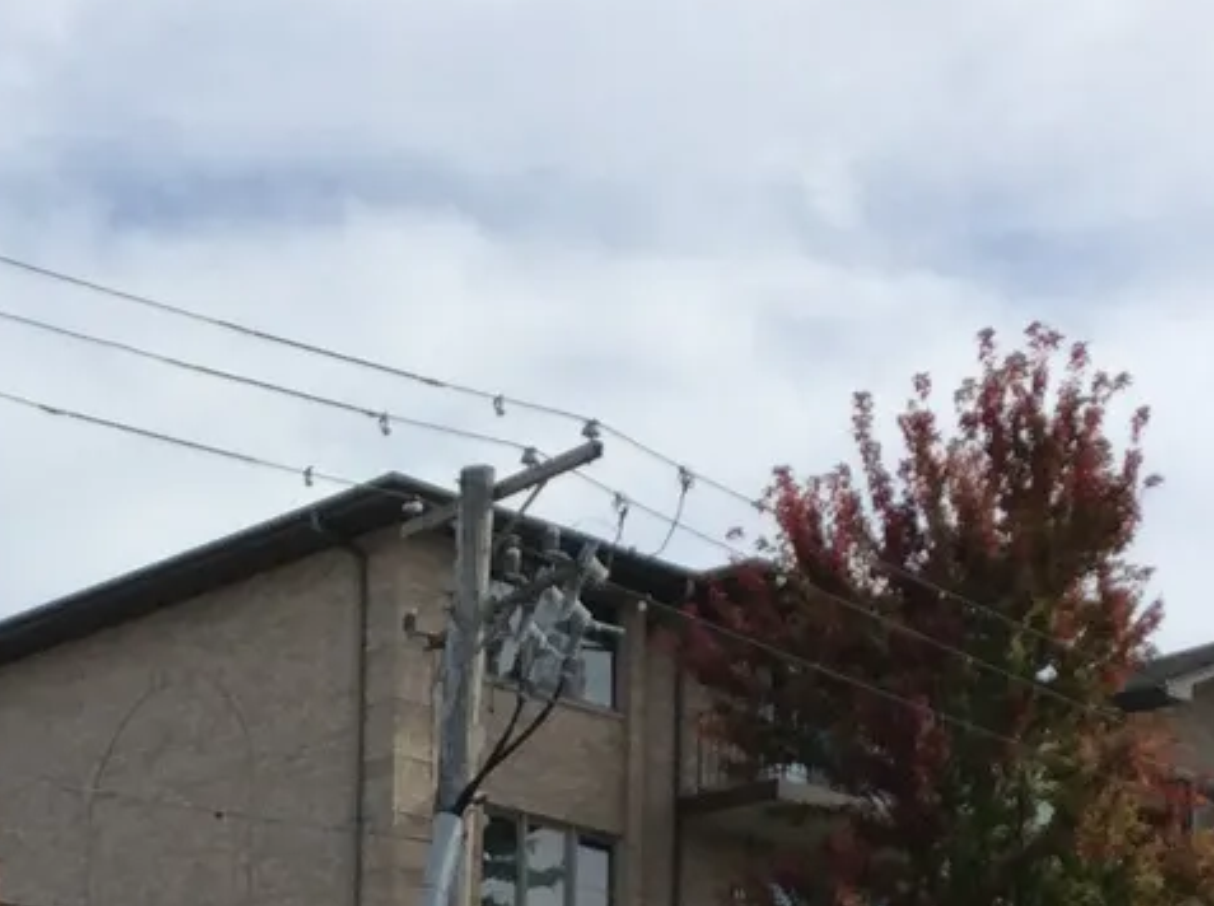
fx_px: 3396
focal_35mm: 97
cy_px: 1140
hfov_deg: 20.1
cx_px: 298
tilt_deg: +2.1
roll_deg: -2.4
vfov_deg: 14.6
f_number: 2.4
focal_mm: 3.3
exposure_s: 1/2288
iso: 32
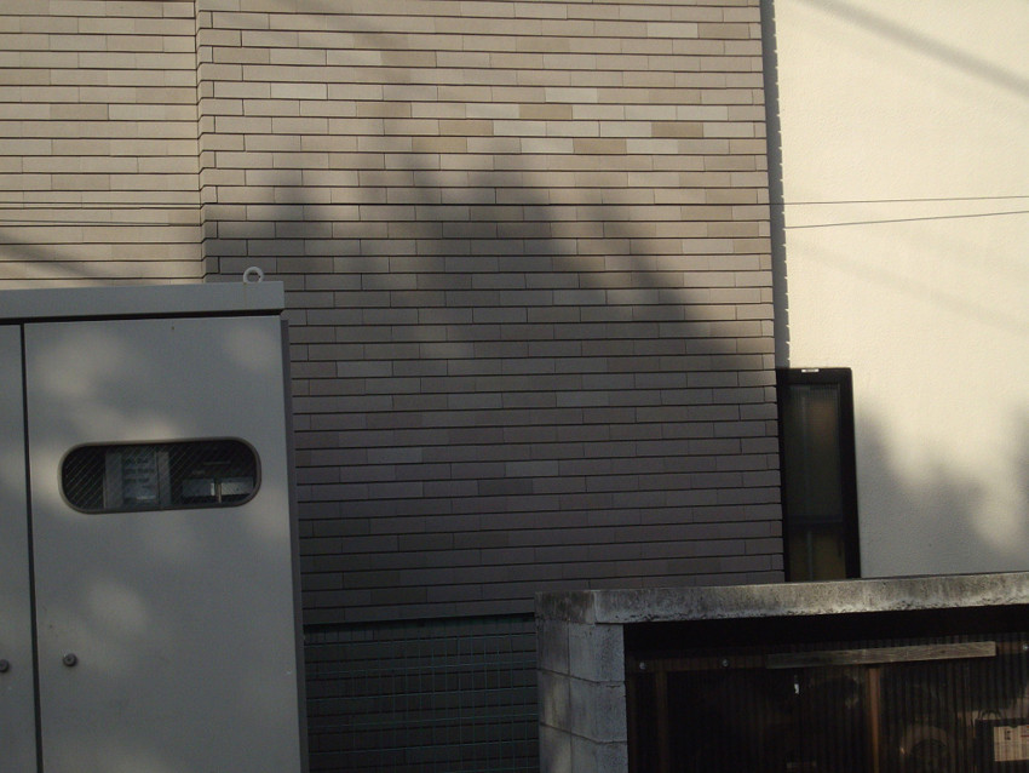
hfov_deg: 25.3
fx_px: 2290
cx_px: 514
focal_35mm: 77
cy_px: 386
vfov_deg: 19.1
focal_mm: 12.8
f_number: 8.5
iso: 80
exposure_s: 1/200
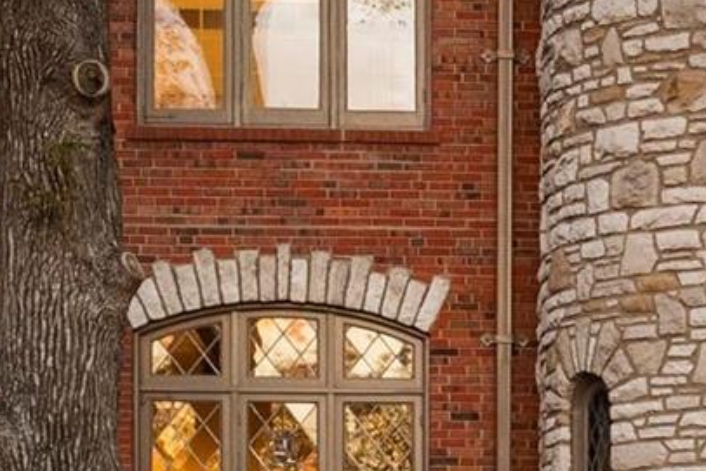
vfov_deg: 7.3
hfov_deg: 10.5
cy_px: 30
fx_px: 3708
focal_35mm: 189
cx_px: 1062
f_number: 8
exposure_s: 1/15
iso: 800
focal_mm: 24
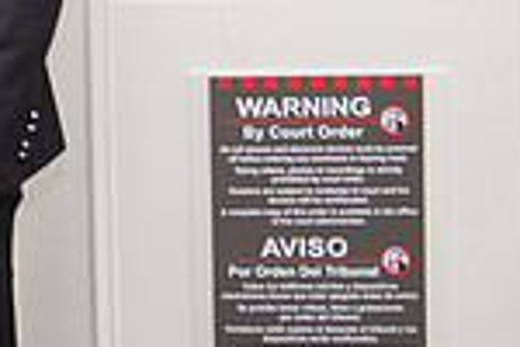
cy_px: -161
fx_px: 2903
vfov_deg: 6.7
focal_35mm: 201
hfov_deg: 10.0
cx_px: -201
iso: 1250
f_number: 4.6
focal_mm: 50
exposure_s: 1/160
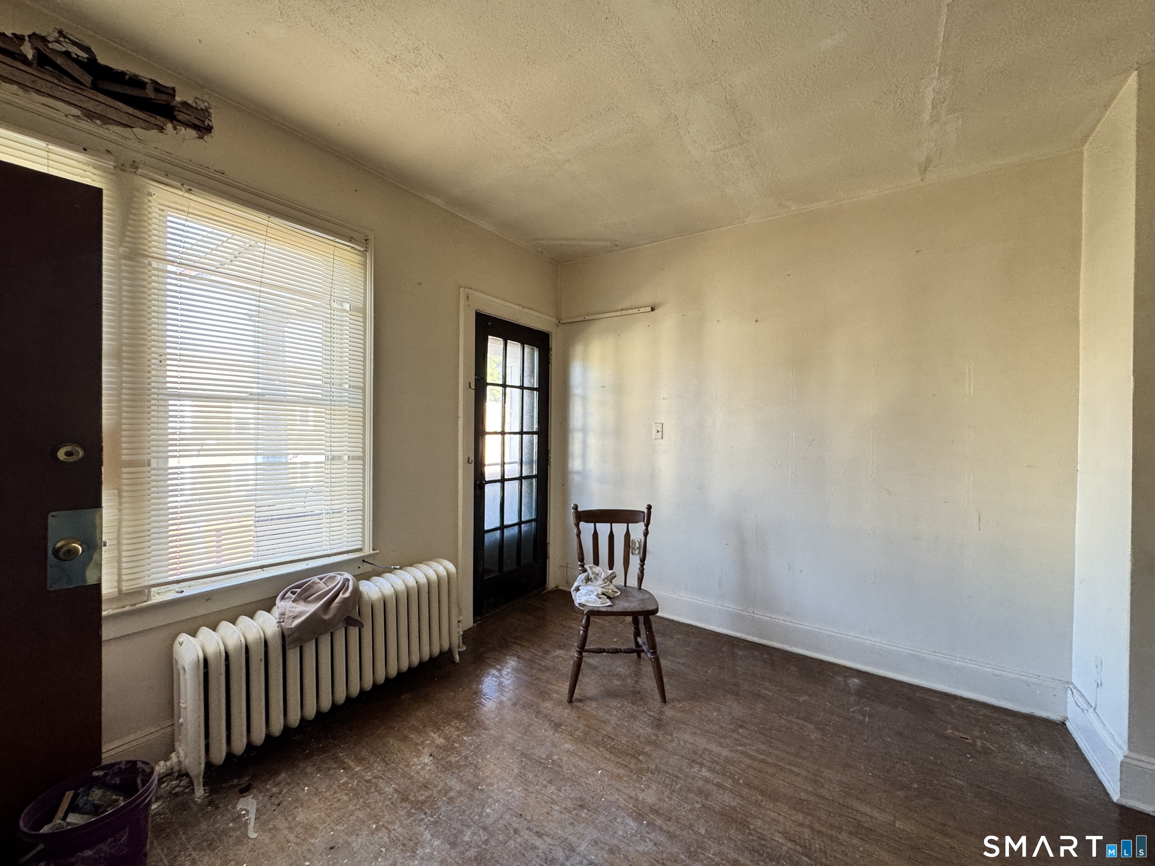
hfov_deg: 102.1
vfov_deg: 85.7
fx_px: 467
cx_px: 578
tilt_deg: -0.8
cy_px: 433
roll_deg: -0.9
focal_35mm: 14
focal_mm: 2.22
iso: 200
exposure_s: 1/99
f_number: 2.2
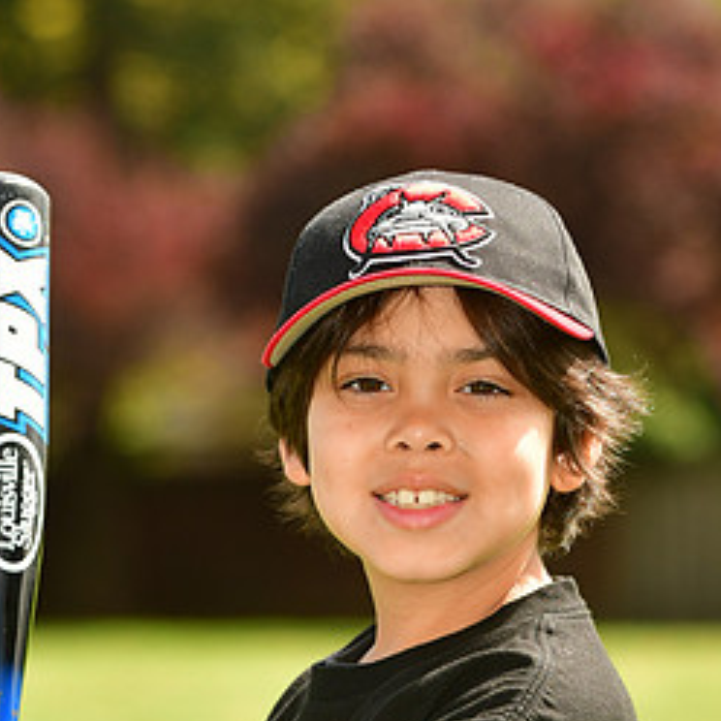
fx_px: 9496
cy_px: 770
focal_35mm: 403
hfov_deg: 4.3
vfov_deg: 4.3
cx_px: 286
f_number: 5
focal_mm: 135
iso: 200
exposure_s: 1/640
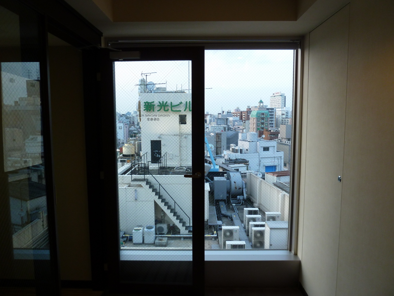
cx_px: 197
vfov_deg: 54.9
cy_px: 148
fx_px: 285
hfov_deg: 69.4
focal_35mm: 25
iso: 125
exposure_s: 1/30
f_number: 3.3
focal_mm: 4.1
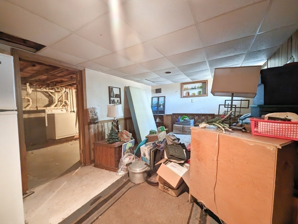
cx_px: 149
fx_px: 112
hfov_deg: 106.1
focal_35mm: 13
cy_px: 112
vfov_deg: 90.1
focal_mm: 1.95
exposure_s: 1/24
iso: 2580
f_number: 2.2
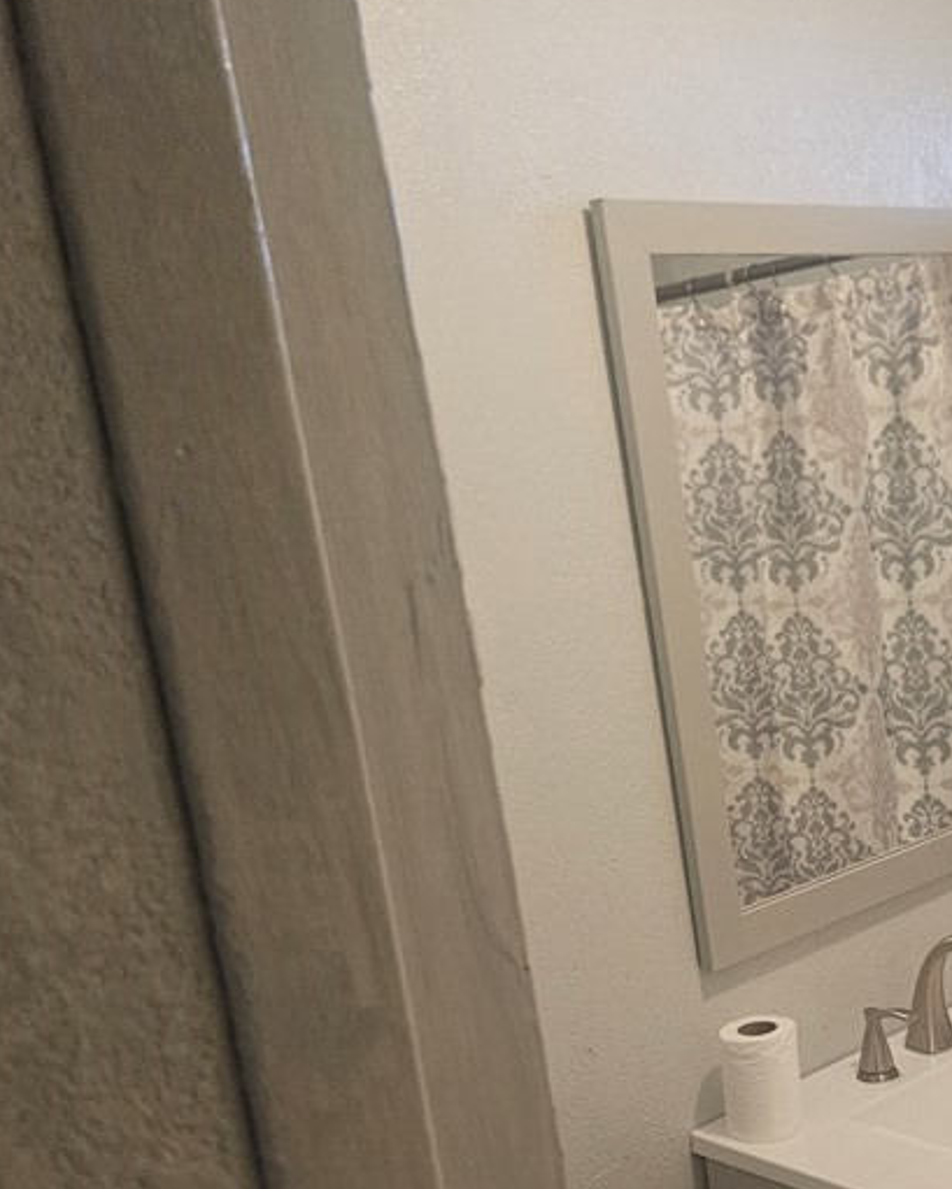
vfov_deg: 40.7
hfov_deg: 32.3
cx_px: 794
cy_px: 784
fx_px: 1584
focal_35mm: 45
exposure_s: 1/120
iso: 500
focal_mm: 5.4
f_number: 1.8
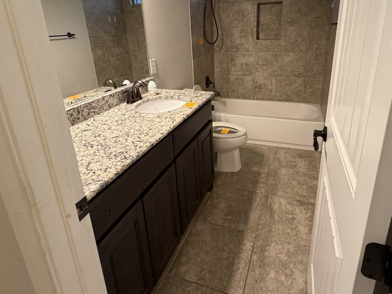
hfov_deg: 76.2
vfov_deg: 60.1
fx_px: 249
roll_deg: +3.3
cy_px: 107
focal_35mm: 22
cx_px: 212
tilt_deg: -16.7
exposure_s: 1/60
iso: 400
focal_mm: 2.22
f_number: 2.2
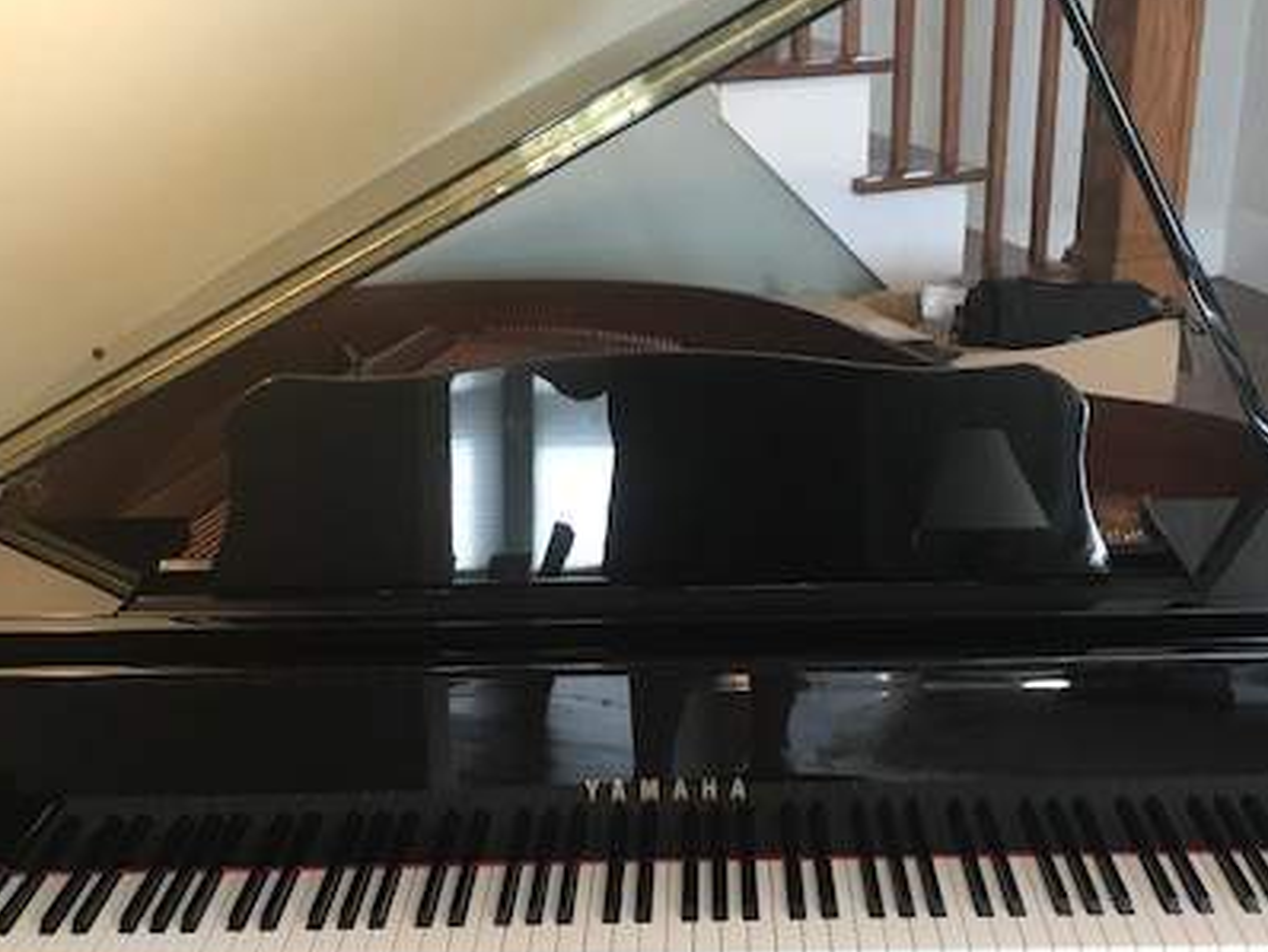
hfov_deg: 41.9
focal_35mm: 45
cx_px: 730
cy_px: 535
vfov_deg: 32.2
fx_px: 1649
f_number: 1.8
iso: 64
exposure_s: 1/15
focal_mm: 3.99
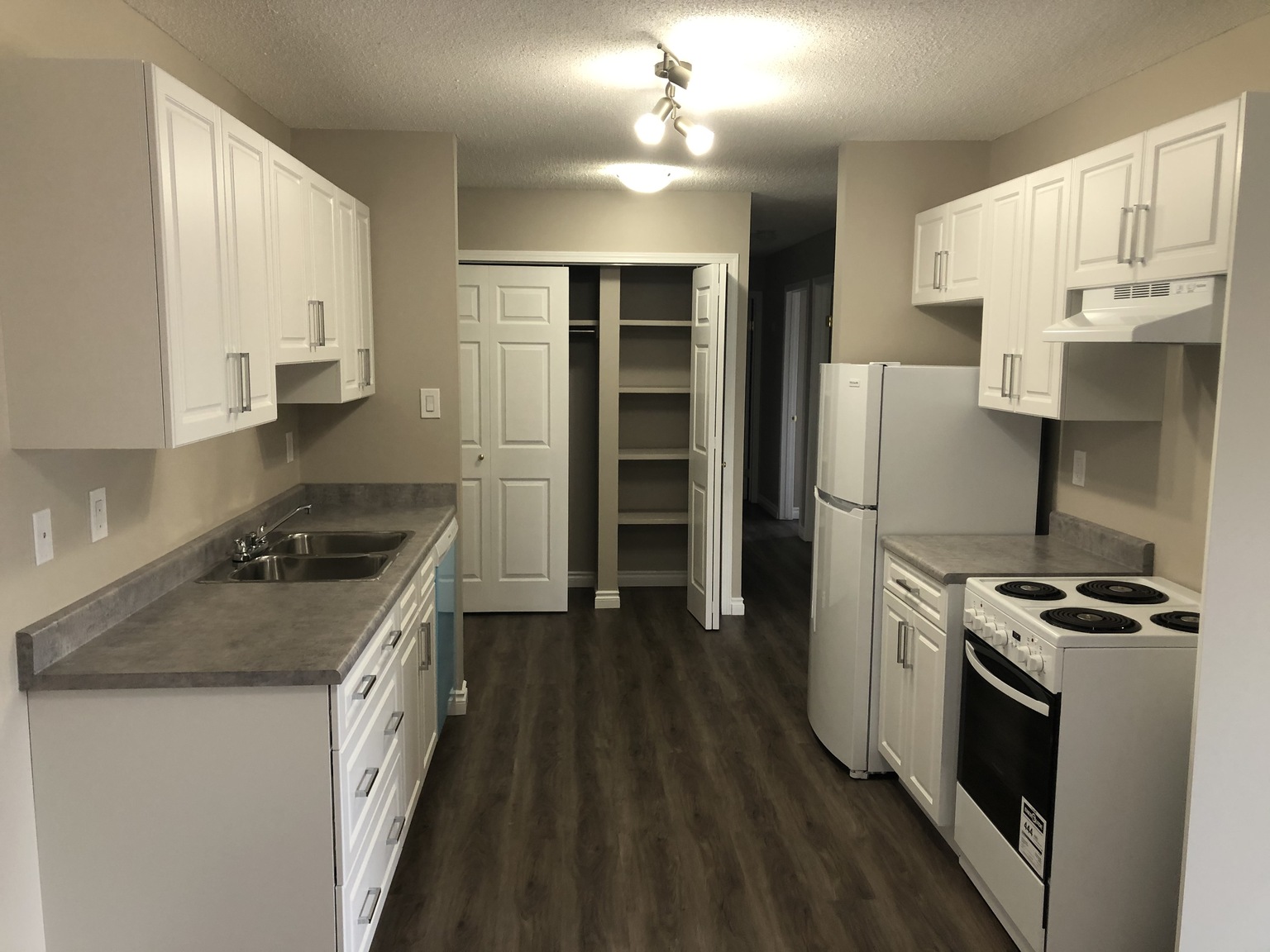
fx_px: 1027
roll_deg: -0.4
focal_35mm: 28
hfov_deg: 63.4
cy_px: 476
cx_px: 635
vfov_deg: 49.7
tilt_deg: -7.5
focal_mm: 3.99
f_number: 1.8
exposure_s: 1/30
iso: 40
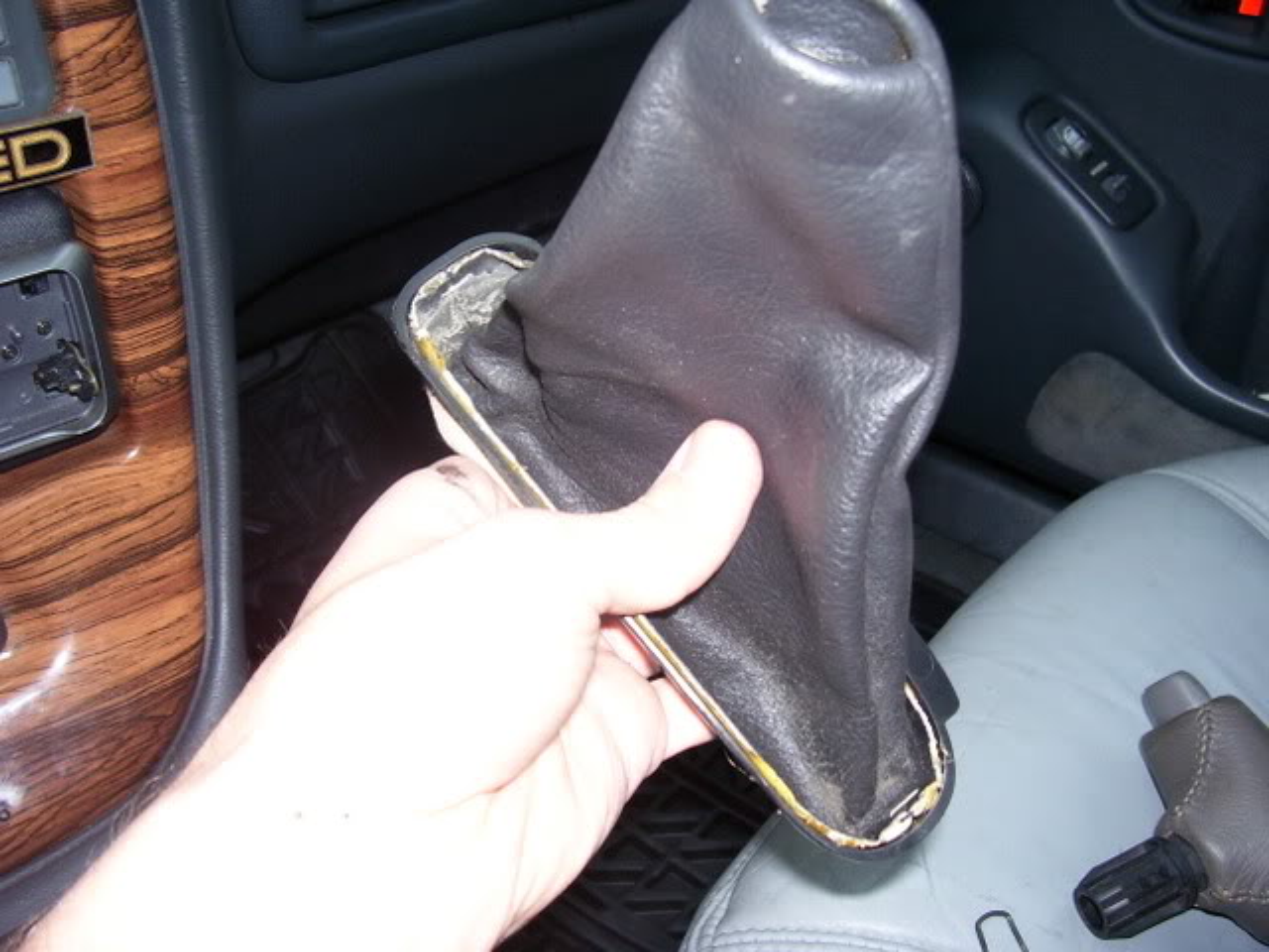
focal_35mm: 34
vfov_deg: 41.8
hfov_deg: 54.0
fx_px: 1246
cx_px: 634
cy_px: 476
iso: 125
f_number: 2.7
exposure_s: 1/60
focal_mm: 5.6
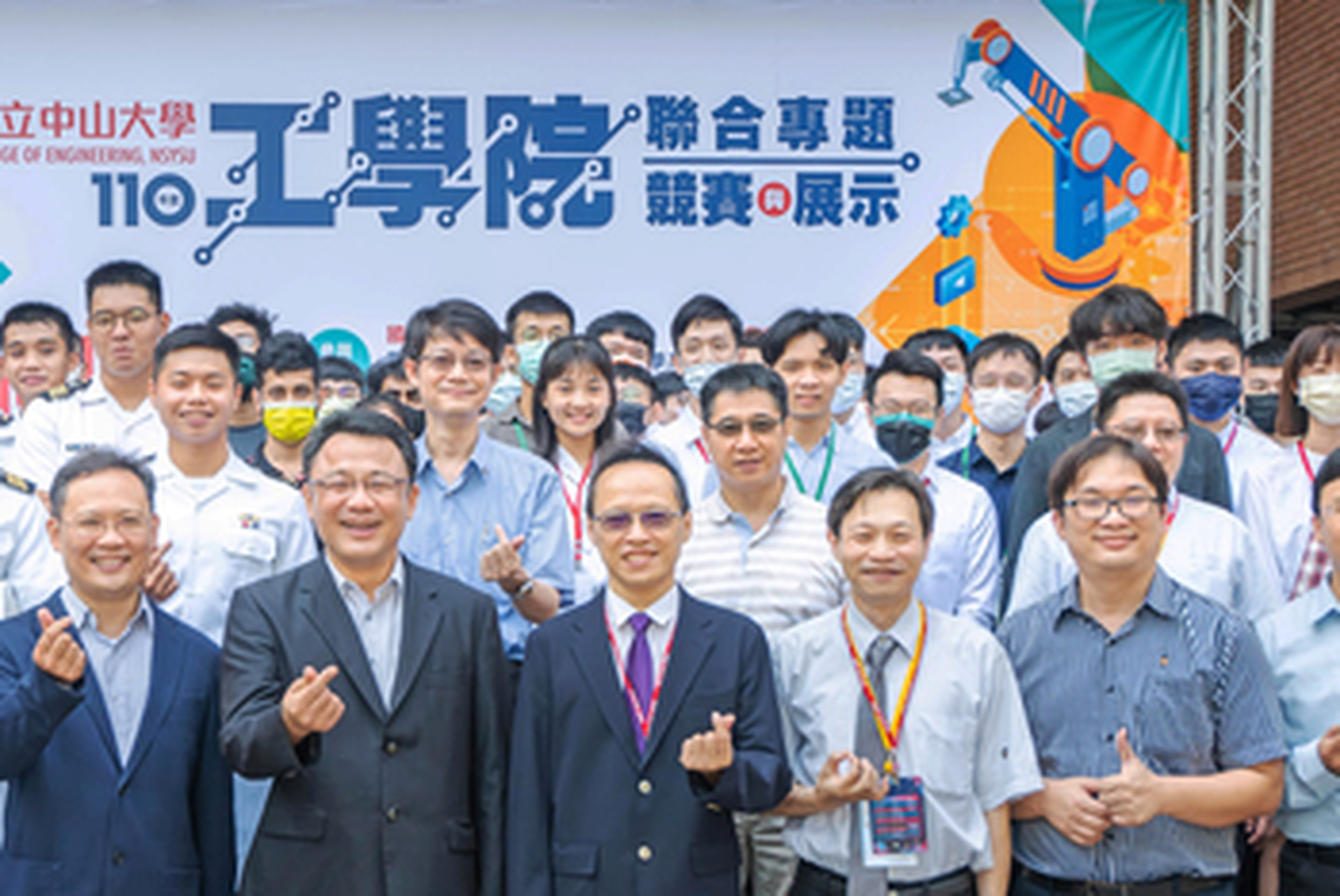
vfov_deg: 22.6
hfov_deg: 33.1
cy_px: 592
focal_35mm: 60
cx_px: 444
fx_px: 2235
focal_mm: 30
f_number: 6.3
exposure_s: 1/200
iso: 640
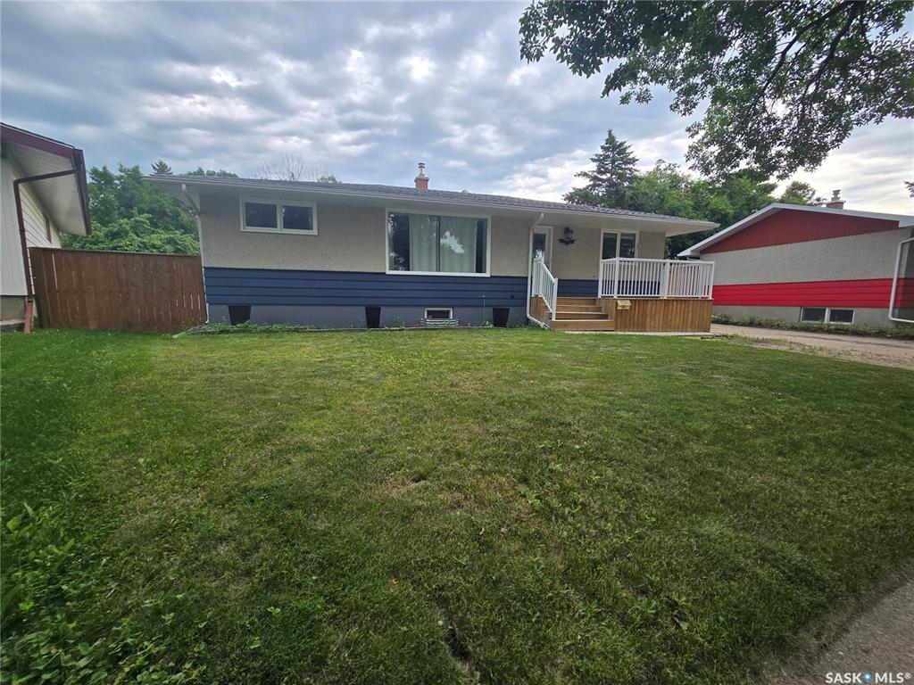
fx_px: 343
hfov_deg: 106.2
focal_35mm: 13
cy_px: 342
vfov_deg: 89.9
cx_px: 457
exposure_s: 1/648
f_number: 2.2
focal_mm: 2.2
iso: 50
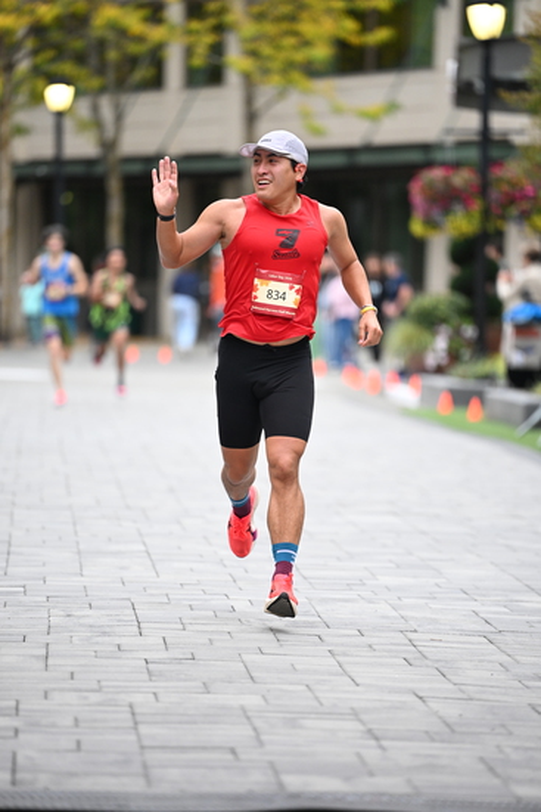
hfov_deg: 6.9
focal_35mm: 200
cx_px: 270
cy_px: 406
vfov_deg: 10.3
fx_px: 4505
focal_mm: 200
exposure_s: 1/800
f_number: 2.8
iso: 1600
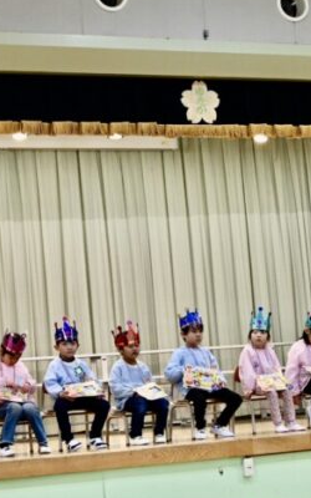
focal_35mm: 94
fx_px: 1275
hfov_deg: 13.9
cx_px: 122
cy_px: 260
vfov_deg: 22.1
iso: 400
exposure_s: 1/160
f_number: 4
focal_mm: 24
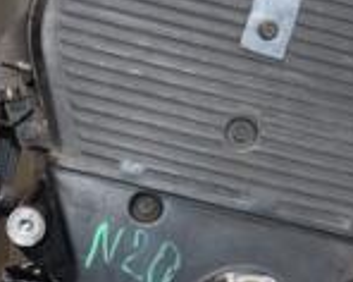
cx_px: 148
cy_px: 311
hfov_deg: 14.1
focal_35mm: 137
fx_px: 1429
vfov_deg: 11.1
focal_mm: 24
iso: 800
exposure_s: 1/60
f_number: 5
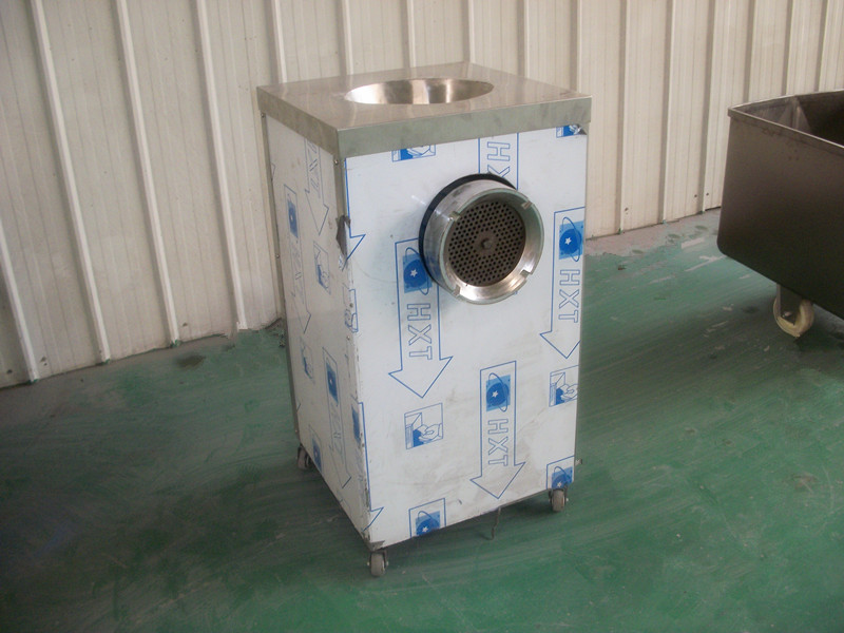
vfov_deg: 40.7
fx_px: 853
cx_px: 422
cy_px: 316
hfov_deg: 52.6
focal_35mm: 35
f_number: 3.1
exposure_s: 1/30
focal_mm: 6.3
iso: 160
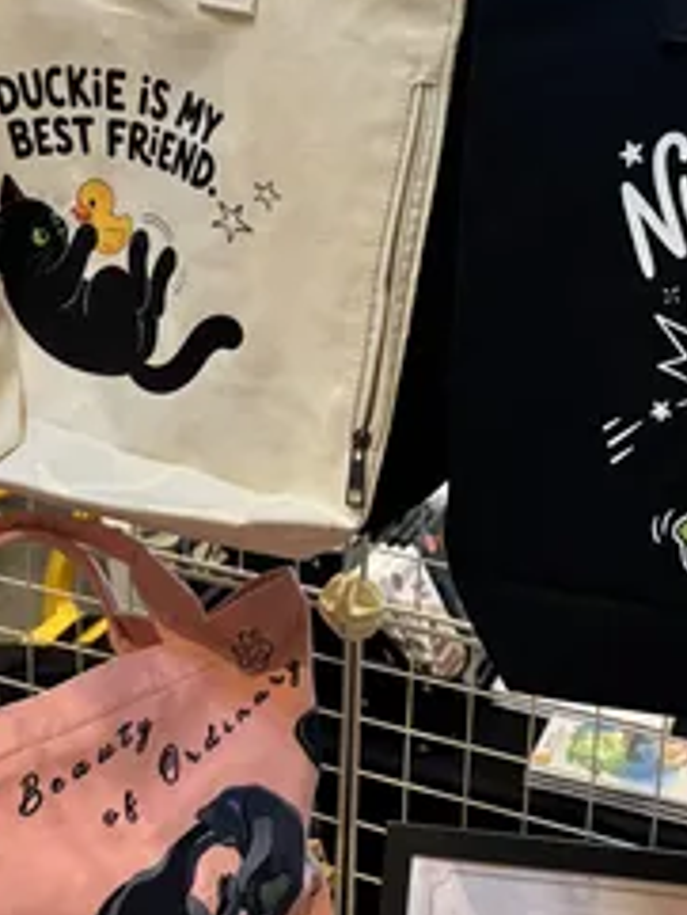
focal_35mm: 54
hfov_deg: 27.0
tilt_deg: -14.8
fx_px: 1428
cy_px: 224
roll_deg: -3.6
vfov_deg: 34.7
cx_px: 435
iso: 160
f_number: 1.6
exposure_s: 1/60
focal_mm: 5.96
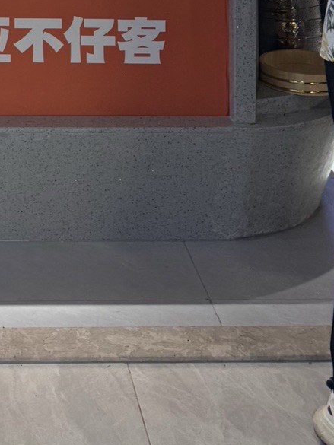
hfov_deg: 17.3
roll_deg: -0.2
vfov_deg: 19.8
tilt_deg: +0.3
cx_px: -51
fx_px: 1055
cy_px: -270
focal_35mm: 82
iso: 80
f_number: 1.78
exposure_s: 1/126
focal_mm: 6.76
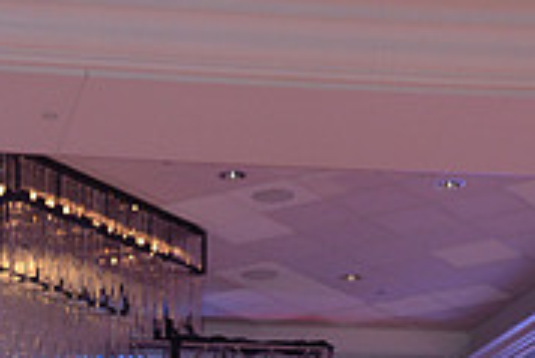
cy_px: 818
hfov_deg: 15.6
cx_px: 83
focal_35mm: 130
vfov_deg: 9.5
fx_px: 1933
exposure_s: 1/250
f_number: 6.3
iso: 2000
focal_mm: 40
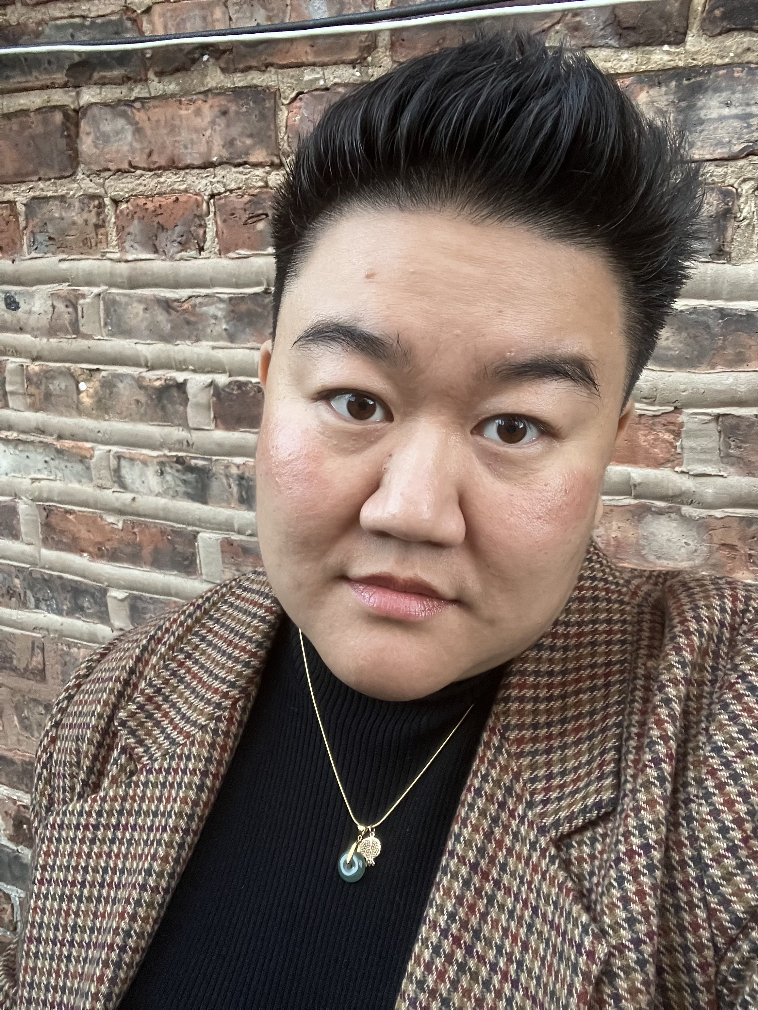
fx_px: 933
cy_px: 505
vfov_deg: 56.8
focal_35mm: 32
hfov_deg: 44.2
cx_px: 379
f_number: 2.2
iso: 160
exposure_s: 1/60
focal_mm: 2.87
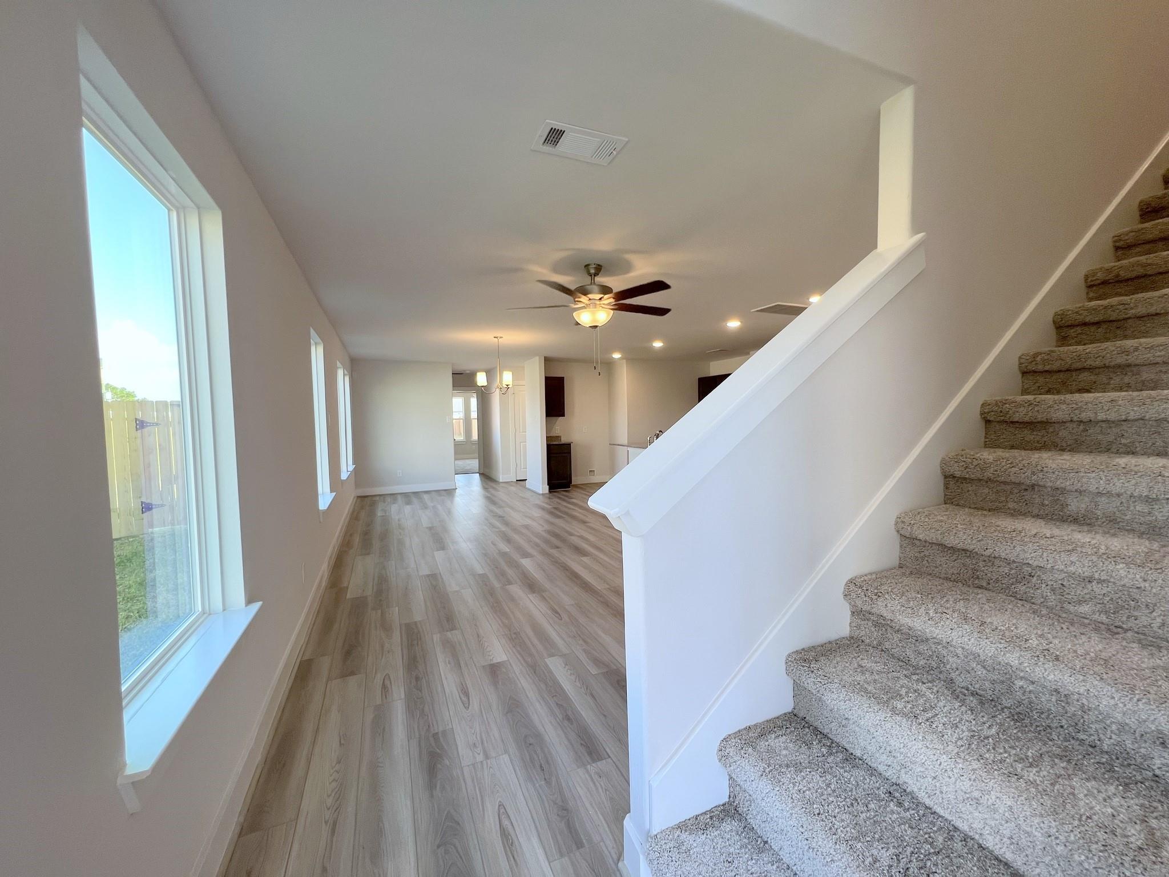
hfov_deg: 106.2
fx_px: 439
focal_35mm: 13
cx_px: 584
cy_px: 438
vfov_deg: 89.9
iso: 64
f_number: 1.8
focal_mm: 1.57
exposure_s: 1/120
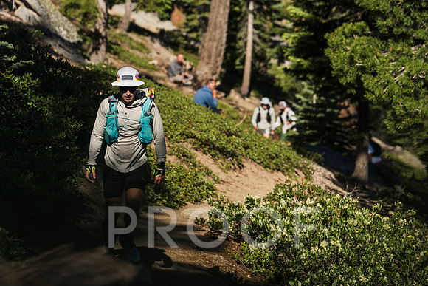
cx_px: 214
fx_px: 1784
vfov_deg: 9.2
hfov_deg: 13.7
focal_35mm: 150
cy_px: 143
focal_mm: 150
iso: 100
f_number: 4.5
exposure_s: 1/2000
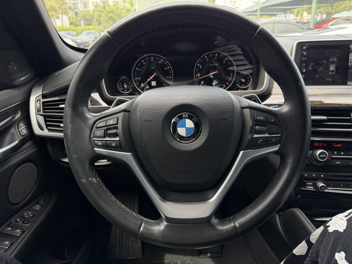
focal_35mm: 24
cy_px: 132
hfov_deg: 71.6
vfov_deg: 56.8
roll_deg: +3.6
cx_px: 176
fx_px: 244
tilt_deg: -22.3
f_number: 1.78
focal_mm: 6.76
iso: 80
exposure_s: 1/172
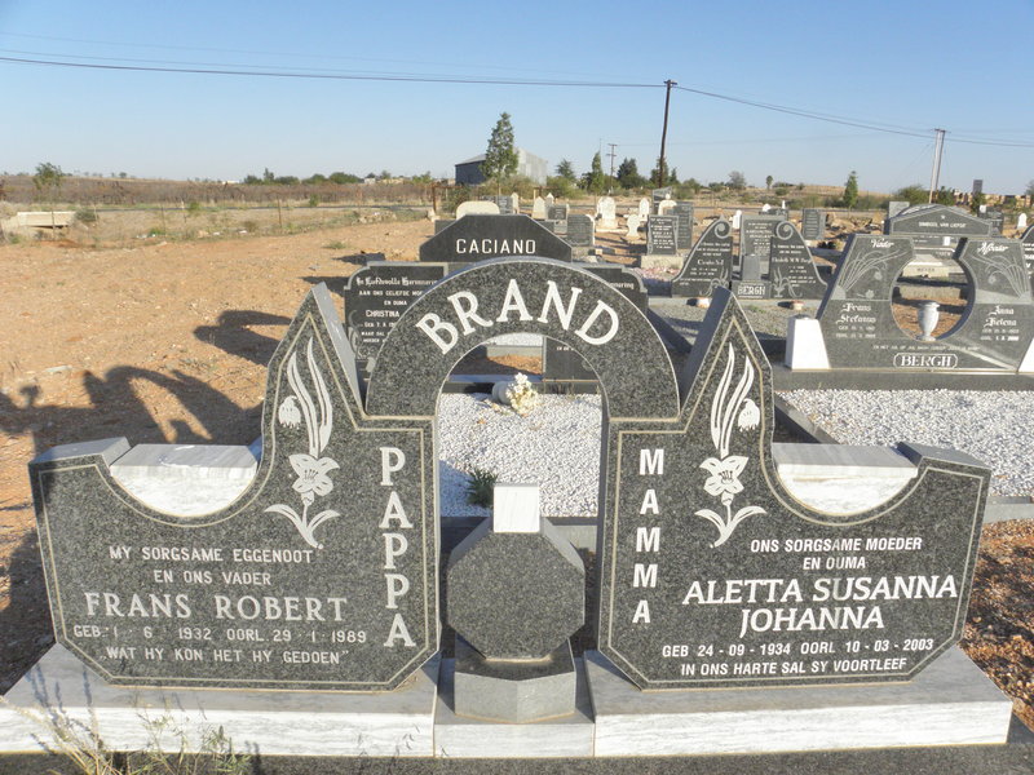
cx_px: 517
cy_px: 388
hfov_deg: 67.3
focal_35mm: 26
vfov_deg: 53.1
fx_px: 777
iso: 200
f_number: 6.3
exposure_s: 1/640
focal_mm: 4.6
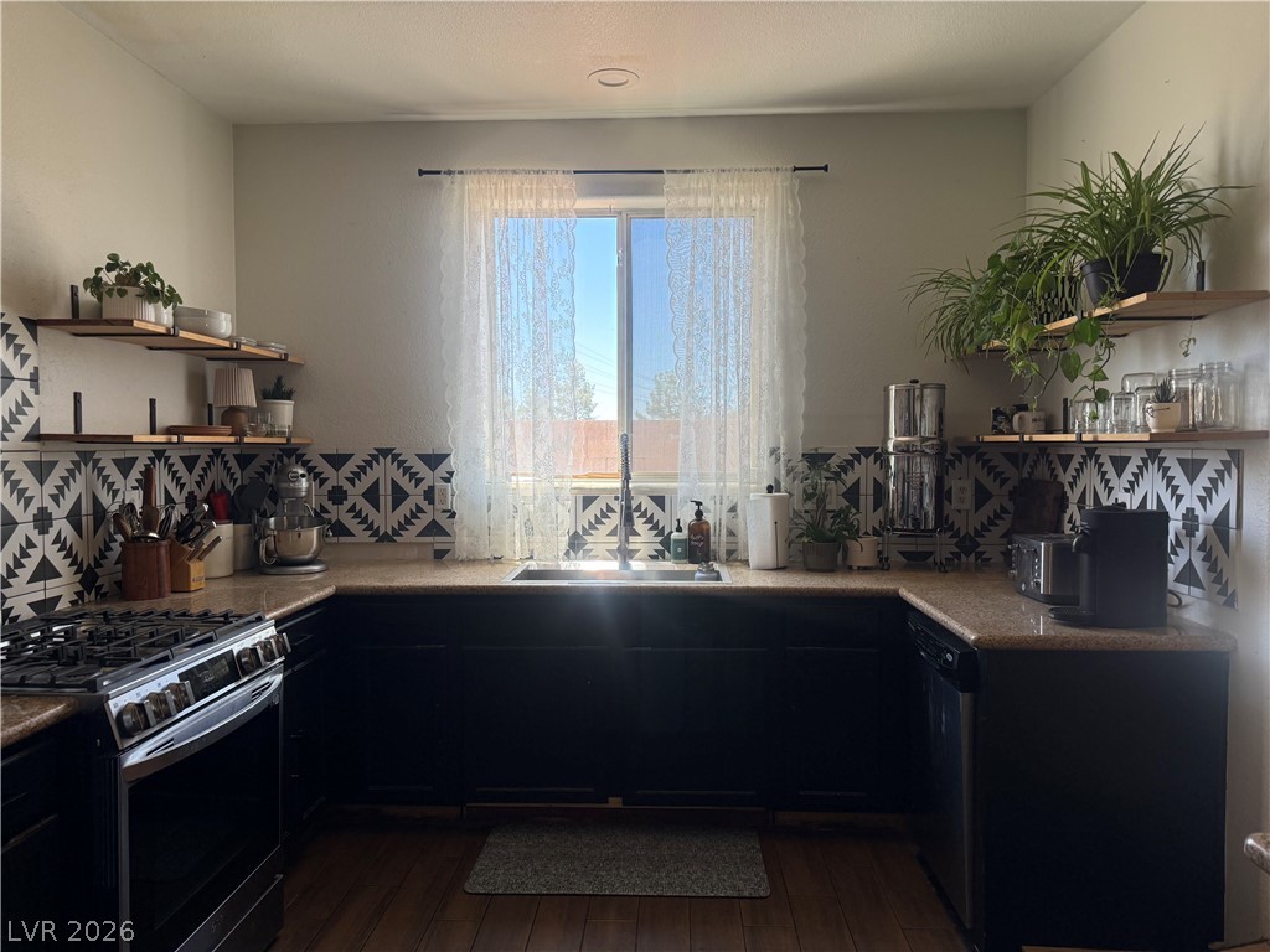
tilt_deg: -1.1
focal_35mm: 24
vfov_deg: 56.8
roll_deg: +0.4
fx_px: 881
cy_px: 476
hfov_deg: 71.6
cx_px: 635
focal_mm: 6.76
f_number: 1.78
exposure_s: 1/232
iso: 125
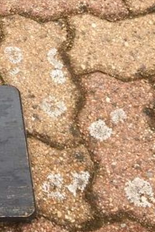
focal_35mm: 108
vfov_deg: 17.4
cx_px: -108
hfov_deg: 11.9
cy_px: -96
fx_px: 697
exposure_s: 1/241
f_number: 2.2
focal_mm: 4.15
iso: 25
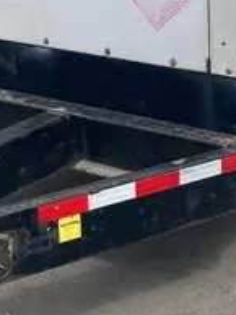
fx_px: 966
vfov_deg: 18.3
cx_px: 234
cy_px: 33
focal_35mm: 106
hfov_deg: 13.7
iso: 20
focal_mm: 3.99
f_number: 1.8
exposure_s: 1/3003
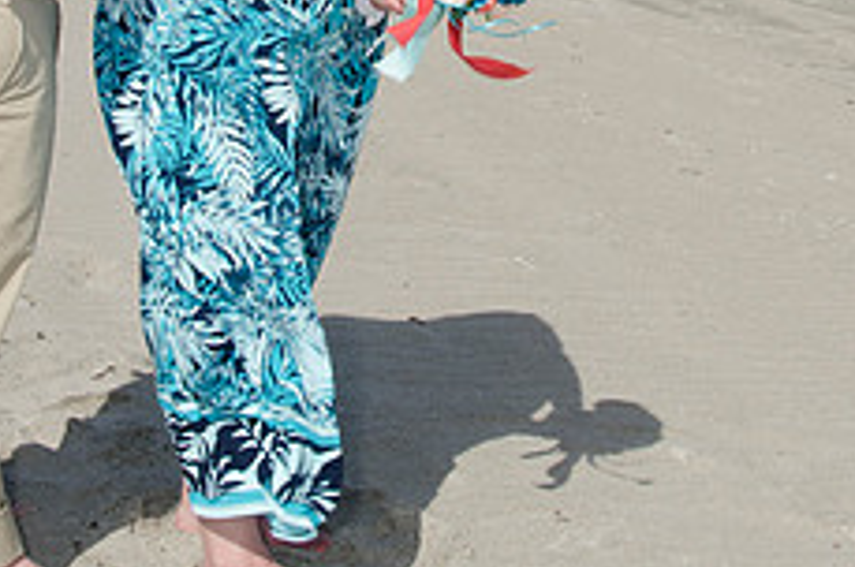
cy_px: -27
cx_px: 426
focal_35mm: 95
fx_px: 2253
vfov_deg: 14.1
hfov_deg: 21.5
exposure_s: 1/250
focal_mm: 24
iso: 100
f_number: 11
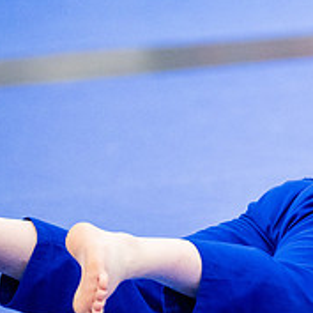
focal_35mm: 556
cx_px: 447
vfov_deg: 3.2
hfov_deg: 3.1
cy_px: 79
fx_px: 5688
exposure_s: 1/500
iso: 6400
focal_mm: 200
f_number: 2.8
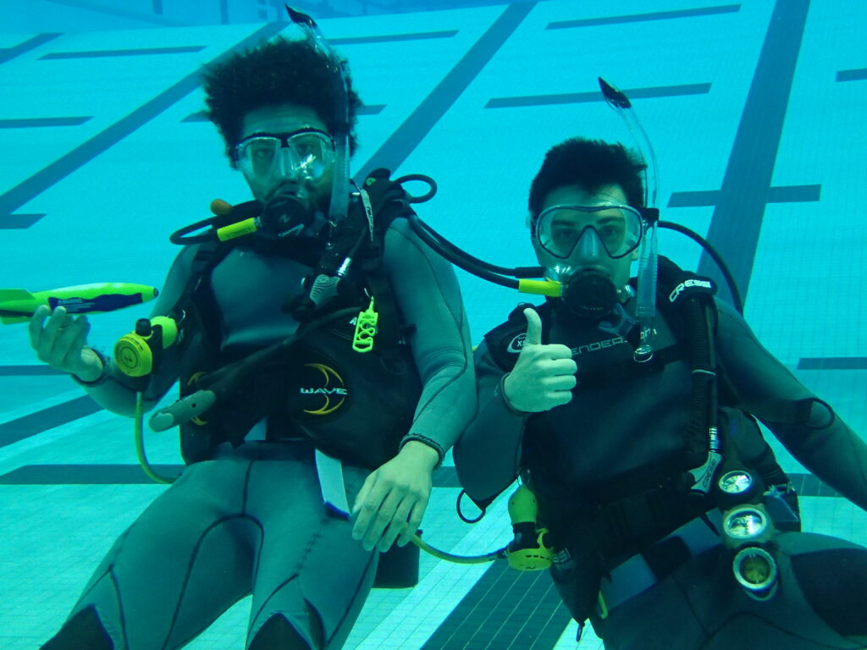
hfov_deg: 43.9
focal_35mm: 43
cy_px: 325
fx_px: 1077
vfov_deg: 33.6
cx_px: 434
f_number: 2.9
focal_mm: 7.86
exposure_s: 1/40
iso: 800
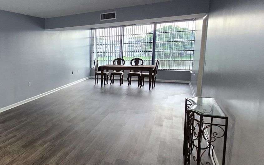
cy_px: 77
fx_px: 187
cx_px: 20
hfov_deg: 58.7
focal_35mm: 26
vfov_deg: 47.6
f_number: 2.2
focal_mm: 2.2
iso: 125
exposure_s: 1/60
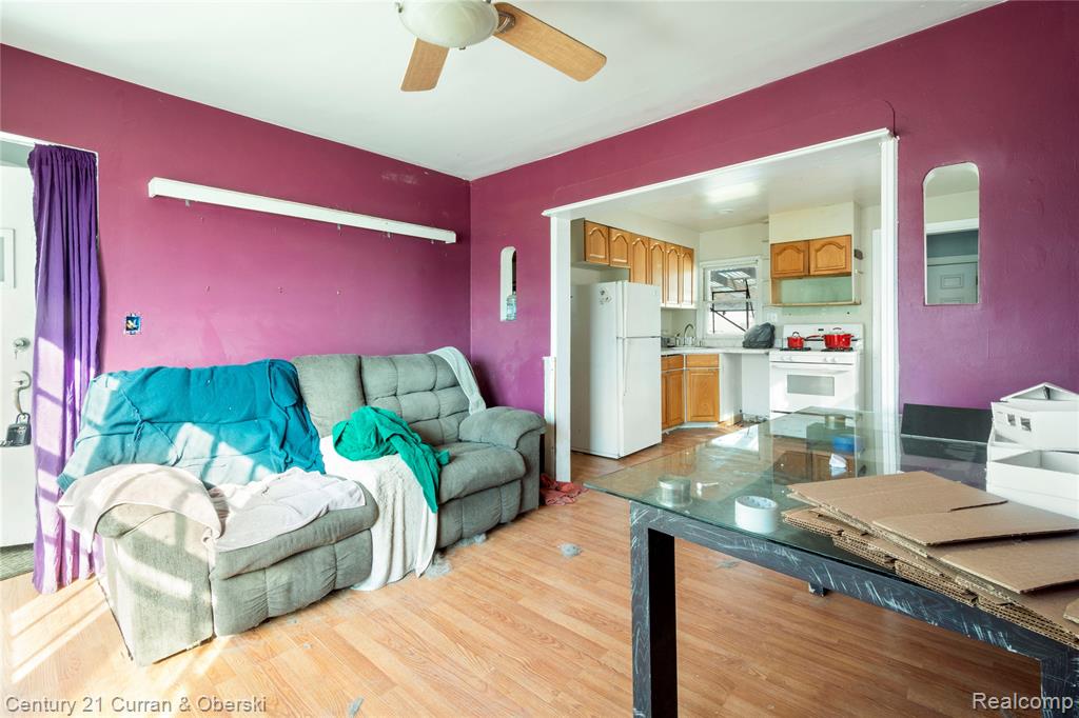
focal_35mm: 15
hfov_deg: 100.4
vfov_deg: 77.3
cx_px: 540
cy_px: 359
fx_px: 449
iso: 250
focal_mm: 10
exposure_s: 1/2
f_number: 11
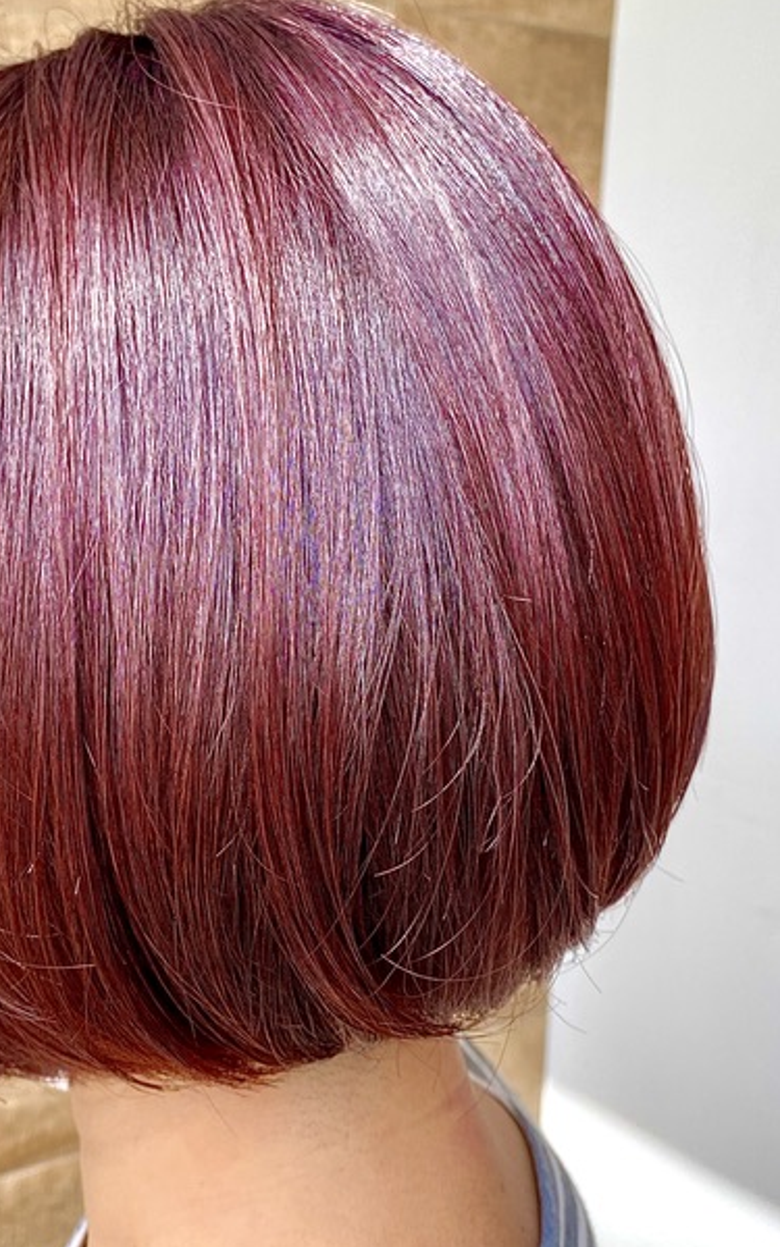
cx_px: 204
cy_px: 561
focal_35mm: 47
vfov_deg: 42.6
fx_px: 1599
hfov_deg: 27.1
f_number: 1.8
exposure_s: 1/122
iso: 32
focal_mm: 4.25
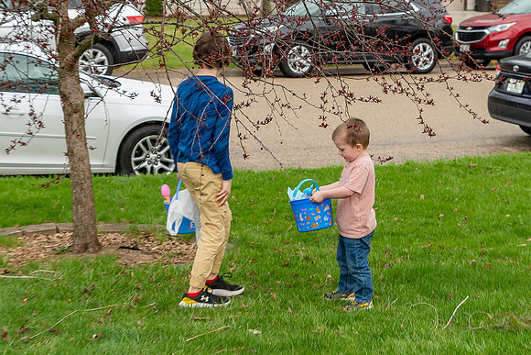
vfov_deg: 17.9
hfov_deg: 26.6
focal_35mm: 76
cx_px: 248
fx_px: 1125
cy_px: 193
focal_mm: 32
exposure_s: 1/200
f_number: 4
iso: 250
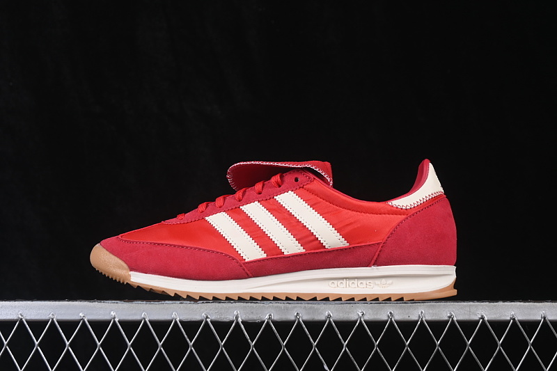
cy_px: 186
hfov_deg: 27.0
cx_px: 278
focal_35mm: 75
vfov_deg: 18.2
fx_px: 1160
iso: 160
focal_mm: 50
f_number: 8
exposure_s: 1/80
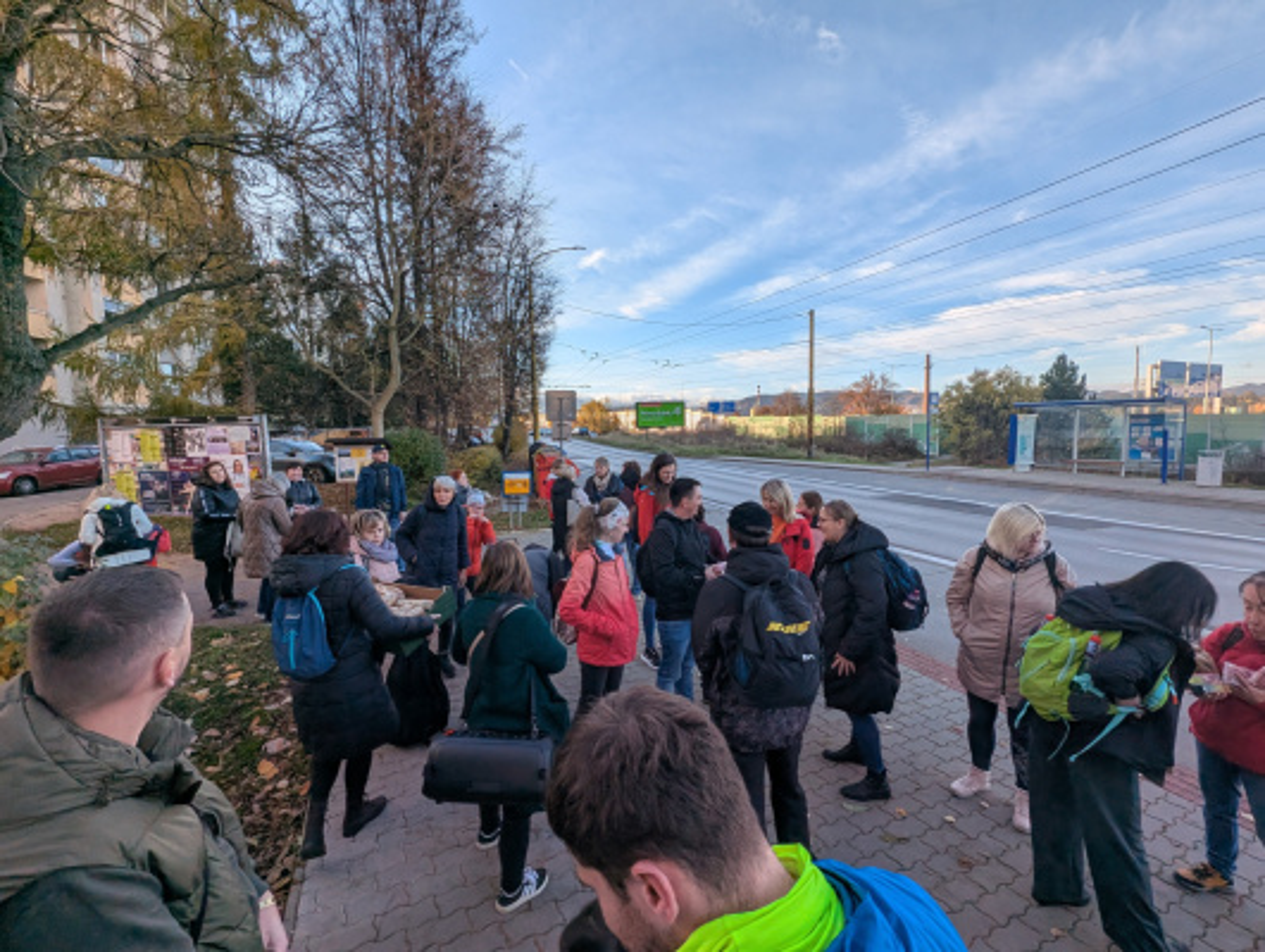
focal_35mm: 13
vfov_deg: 90.1
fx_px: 476
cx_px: 632
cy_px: 476
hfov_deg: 106.1
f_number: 2.2
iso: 44
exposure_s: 1/564
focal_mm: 1.95
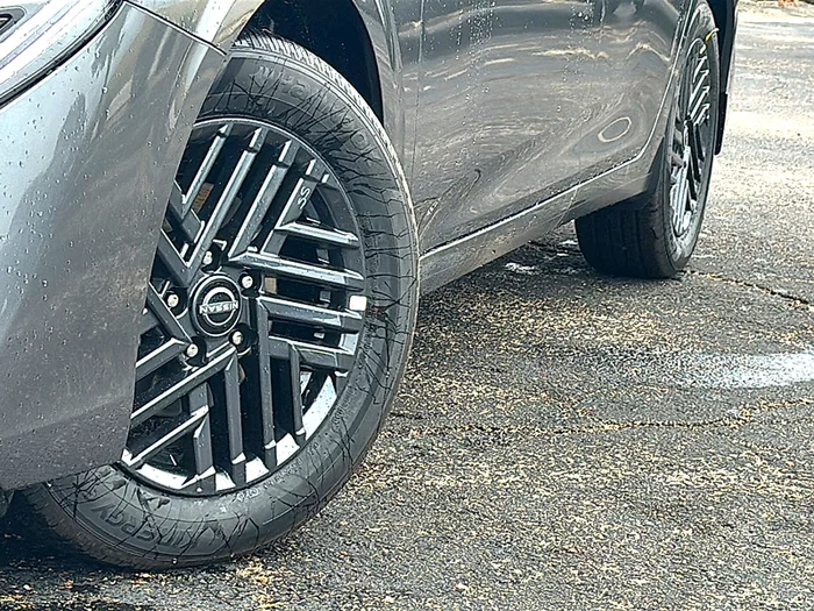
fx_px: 1999
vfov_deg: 17.4
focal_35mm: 85
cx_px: 407
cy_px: 306
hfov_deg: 23.0
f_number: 1.78
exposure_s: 1/873
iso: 80
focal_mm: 6.86
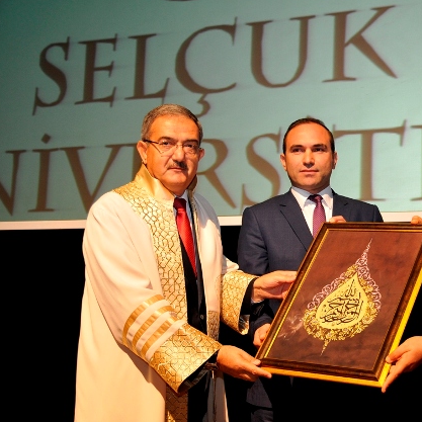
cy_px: 214
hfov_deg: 29.7
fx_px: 781
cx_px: 321
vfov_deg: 30.2
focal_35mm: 57
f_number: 4
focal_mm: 29
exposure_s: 1/80
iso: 500
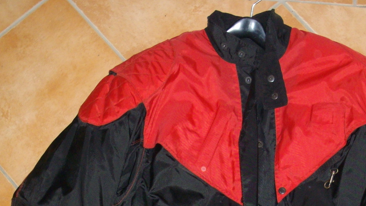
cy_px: 232
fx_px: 776
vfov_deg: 14.7
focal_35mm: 80
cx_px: 233
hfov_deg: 26.4
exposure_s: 1/50
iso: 160
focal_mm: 6.2
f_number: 2.8
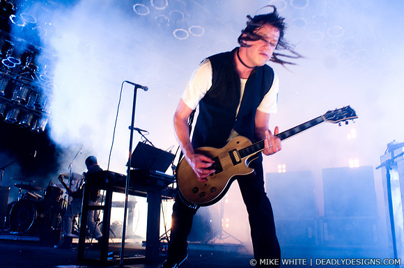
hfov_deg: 62.0
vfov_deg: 43.5
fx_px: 336
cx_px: 202
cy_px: 134
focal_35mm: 30
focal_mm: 20
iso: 1000
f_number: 3.5
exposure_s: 1/160
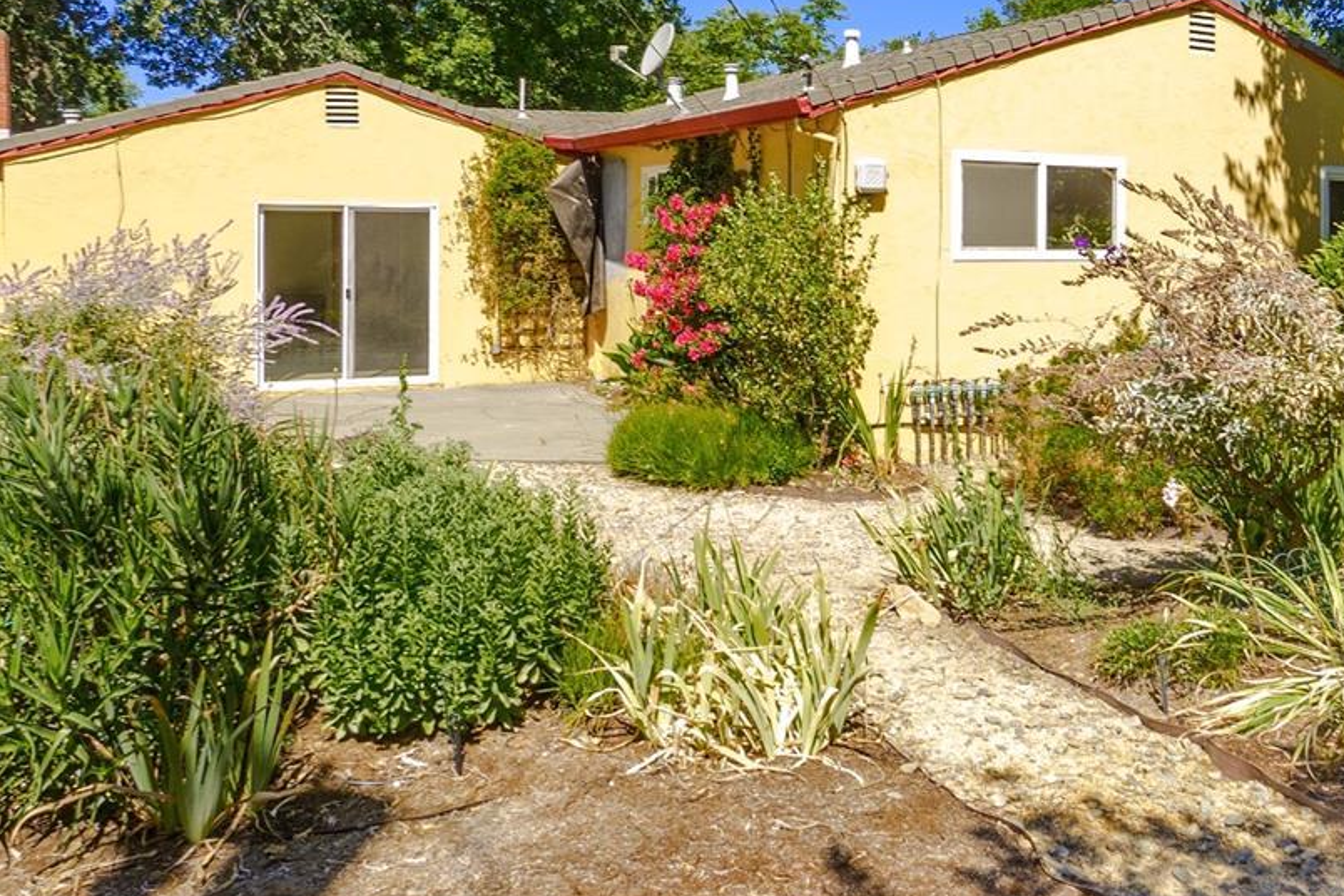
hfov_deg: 62.3
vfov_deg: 44.5
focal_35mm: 28
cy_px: 199
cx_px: 985
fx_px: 1045
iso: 100
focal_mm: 10
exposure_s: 1/90
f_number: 8
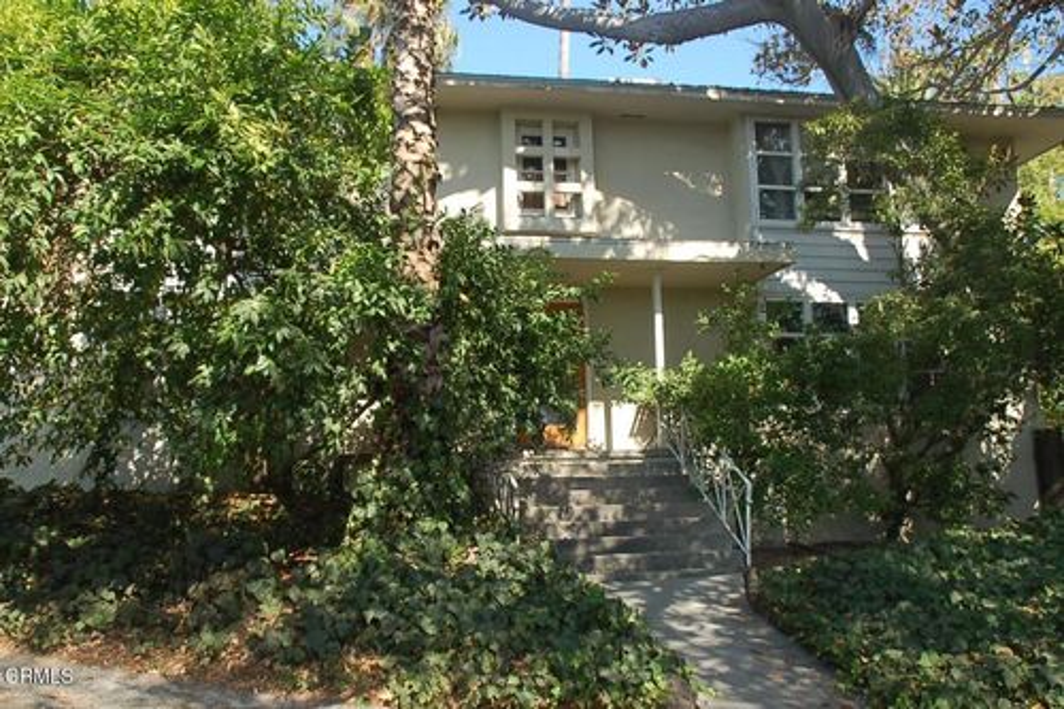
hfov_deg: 51.3
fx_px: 1108
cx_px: 532
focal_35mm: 38
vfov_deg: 35.5
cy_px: 354
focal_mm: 25
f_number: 7.1
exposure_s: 1/200
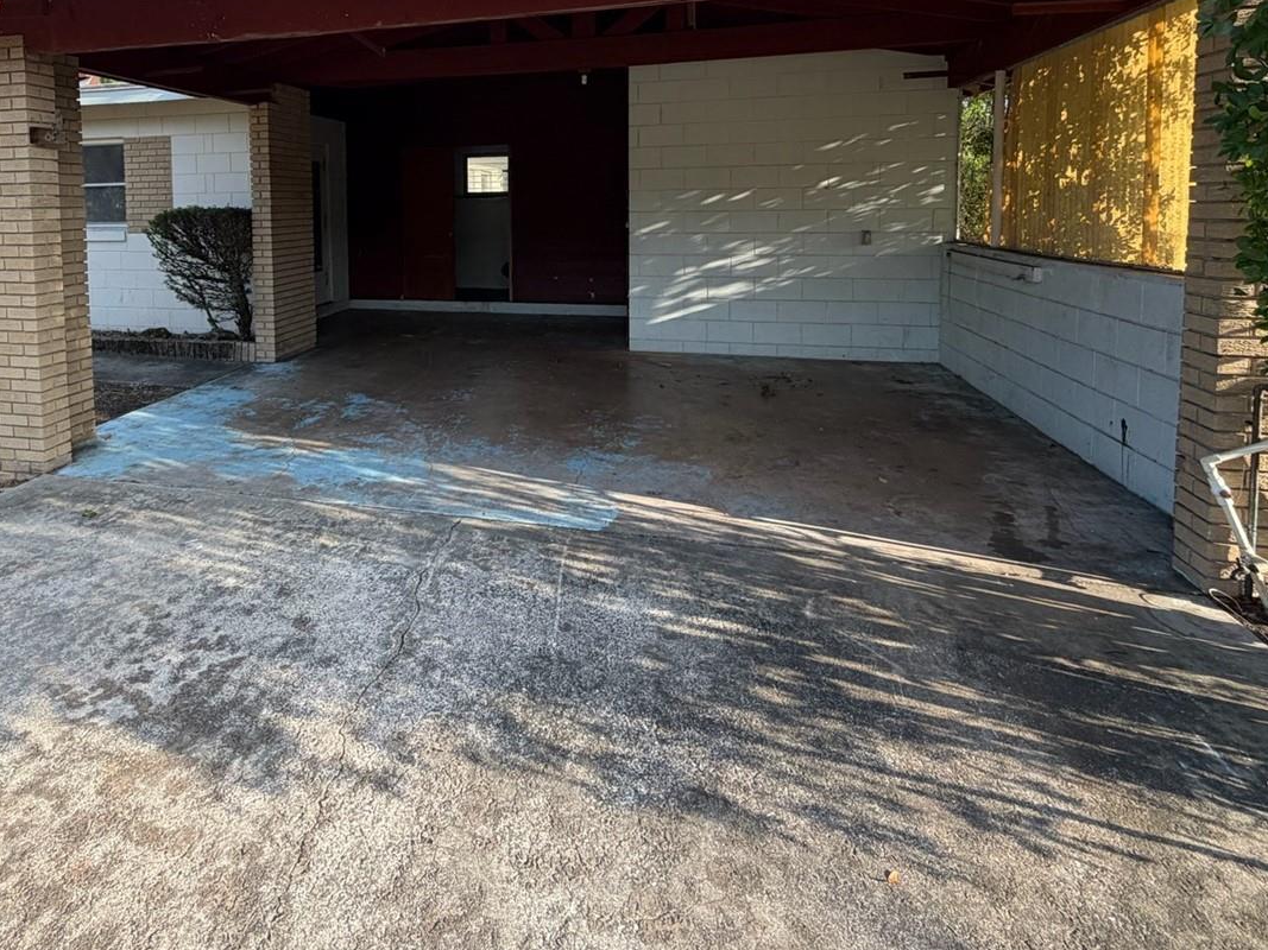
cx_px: 472
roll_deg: +0.8
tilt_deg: -3.8
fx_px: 769
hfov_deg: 77.5
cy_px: 247
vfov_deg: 60.3
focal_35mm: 21
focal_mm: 2.22
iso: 64
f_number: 2.2
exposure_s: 1/502
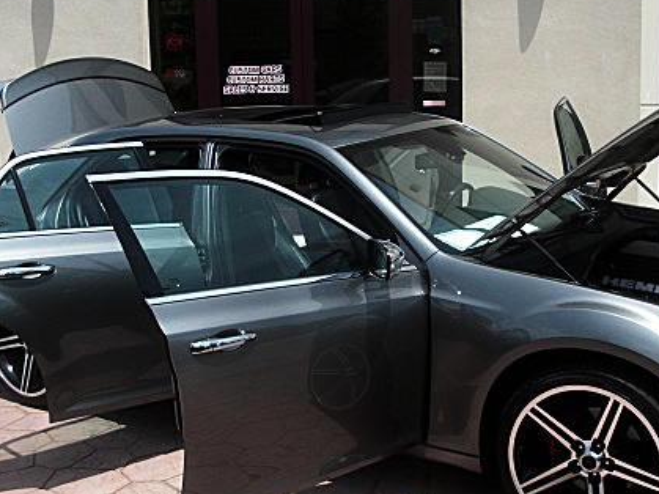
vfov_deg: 26.5
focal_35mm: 55
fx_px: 1047
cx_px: 399
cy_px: 253
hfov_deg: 34.8
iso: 50
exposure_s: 1/640
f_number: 2.8
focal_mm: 6.3
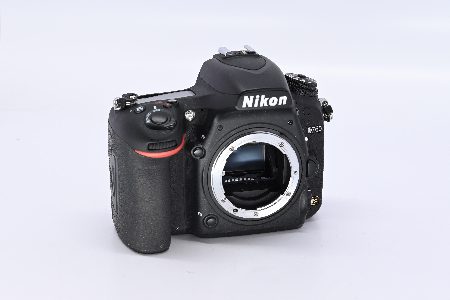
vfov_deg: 16.3
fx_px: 1050
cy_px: 150
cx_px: 225
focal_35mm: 84
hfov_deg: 24.2
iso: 500
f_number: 9
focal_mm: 56
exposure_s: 1/160
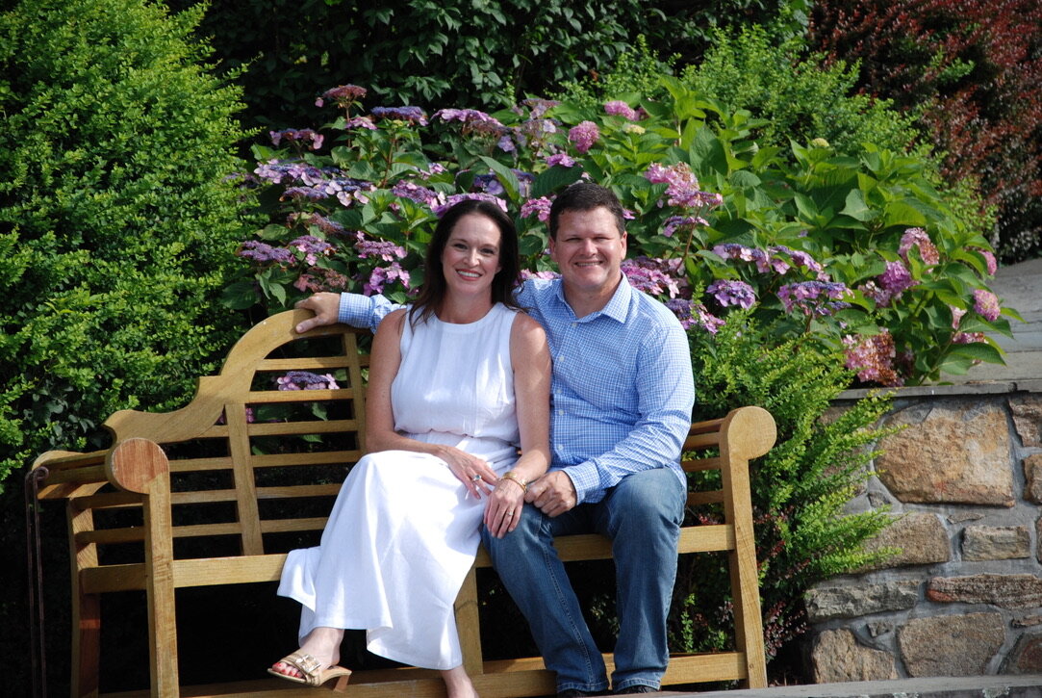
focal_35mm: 138
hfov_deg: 14.8
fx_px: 3999
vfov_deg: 10.0
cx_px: 521
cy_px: 349
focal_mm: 92
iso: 200
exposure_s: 1/400
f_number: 5.6
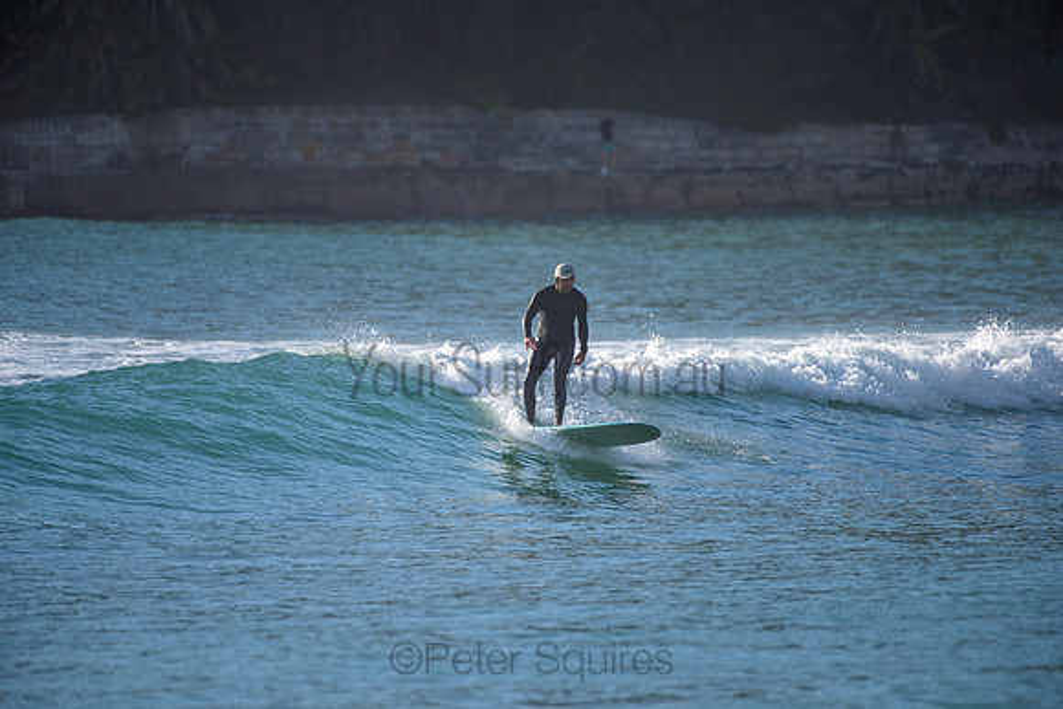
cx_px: 532
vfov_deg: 2.8
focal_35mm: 500
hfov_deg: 4.1
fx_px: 14767
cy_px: 354
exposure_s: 1/2000
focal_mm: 500
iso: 220
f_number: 5.6
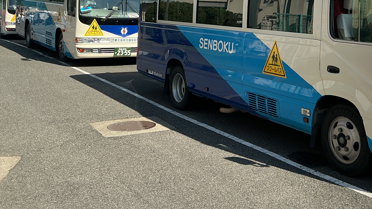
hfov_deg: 38.1
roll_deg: -1.1
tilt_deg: -0.3
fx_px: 523
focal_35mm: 53
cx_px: 281
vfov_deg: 21.8
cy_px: -2
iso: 25
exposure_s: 1/1451
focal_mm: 3
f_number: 1.8
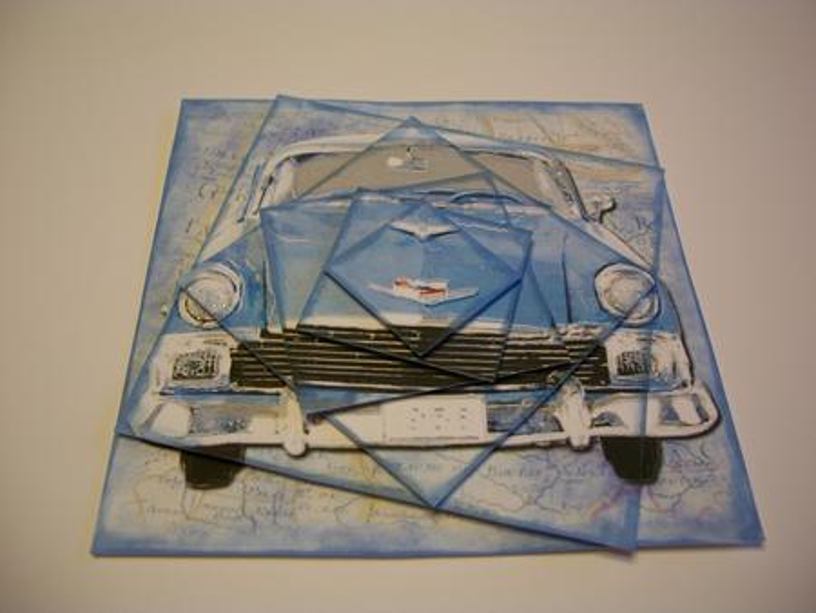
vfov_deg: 40.7
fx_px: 825
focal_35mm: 35
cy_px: 306
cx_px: 408
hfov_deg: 52.6
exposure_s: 1/60
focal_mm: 6.3
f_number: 3.1
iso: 81
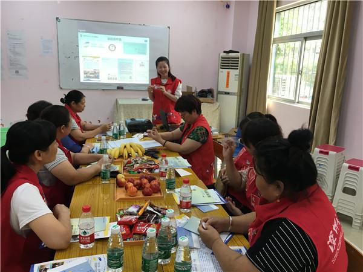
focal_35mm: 29
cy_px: 136
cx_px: 182
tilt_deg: -12.0
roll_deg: -2.3
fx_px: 304
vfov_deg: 48.2
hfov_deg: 61.7
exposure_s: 1/33
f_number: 2.2
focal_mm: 4.15
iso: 32
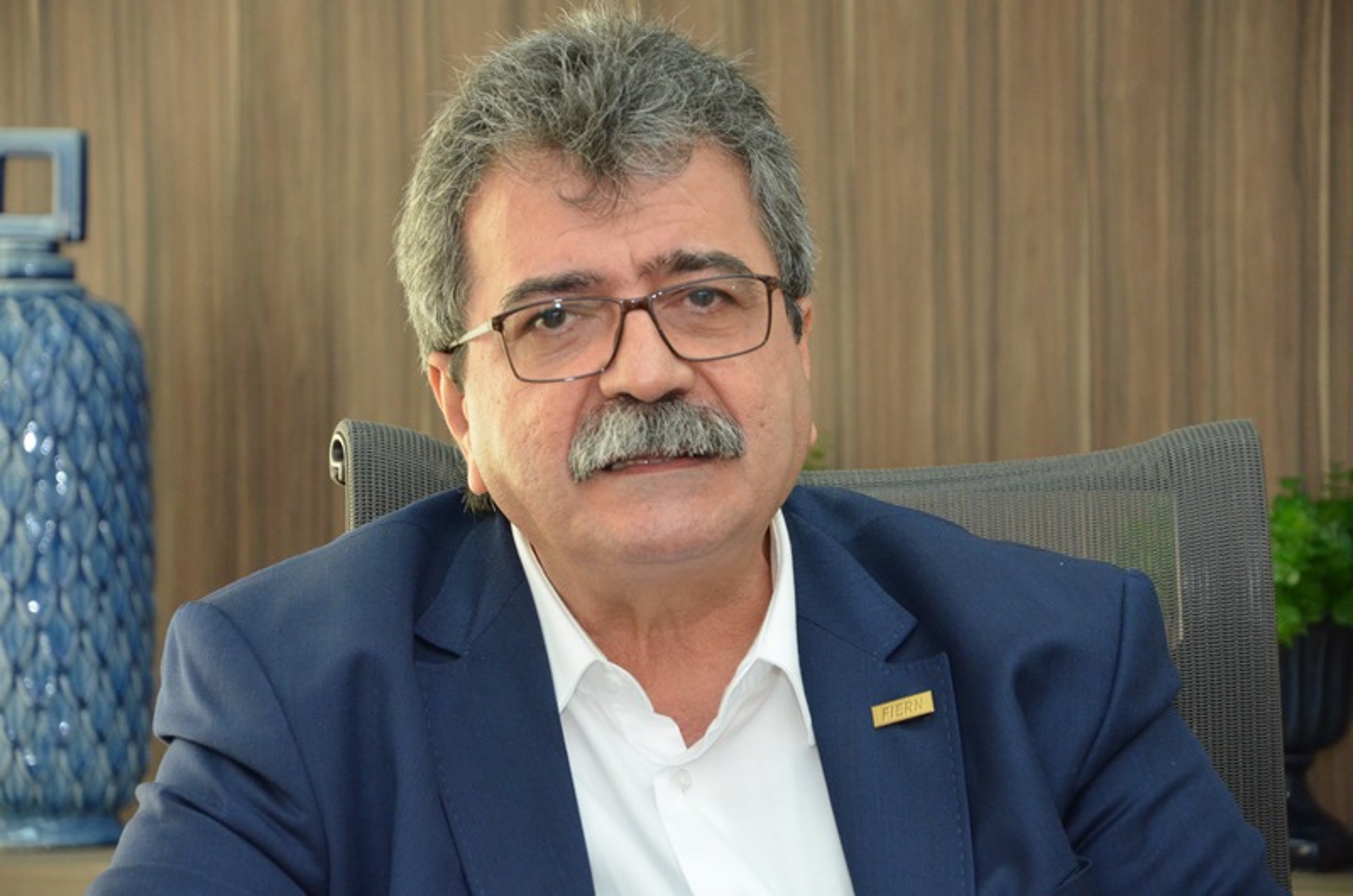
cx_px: 676
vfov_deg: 8.7
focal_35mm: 158
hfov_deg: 13.1
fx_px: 5908
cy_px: 448
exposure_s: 1/200
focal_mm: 105
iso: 2000
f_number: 5.6
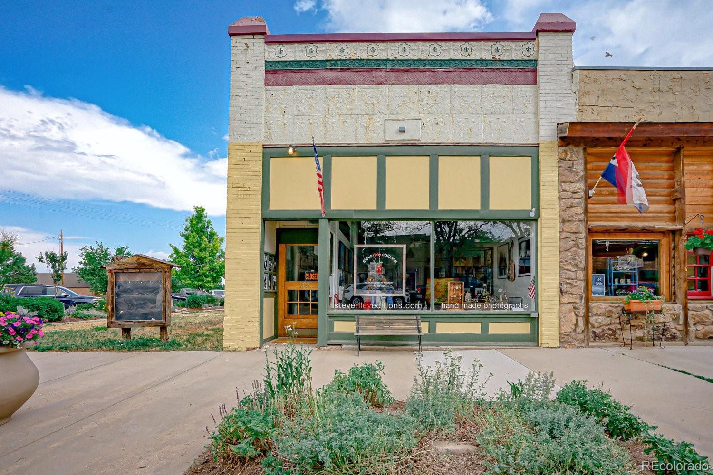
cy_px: 238
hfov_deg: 96.7
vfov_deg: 73.7
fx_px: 317
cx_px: 356
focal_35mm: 16
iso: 400
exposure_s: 1/350
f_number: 11
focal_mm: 16
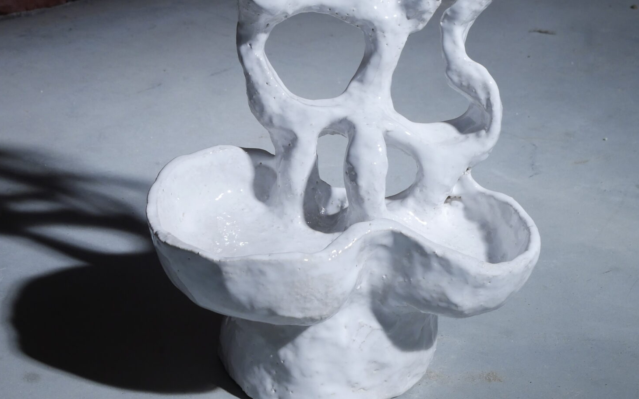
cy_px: 17
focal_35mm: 93
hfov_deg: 22.3
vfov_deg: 13.9
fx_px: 1620
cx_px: 339
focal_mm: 25
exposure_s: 1/1600
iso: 400
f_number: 6.3
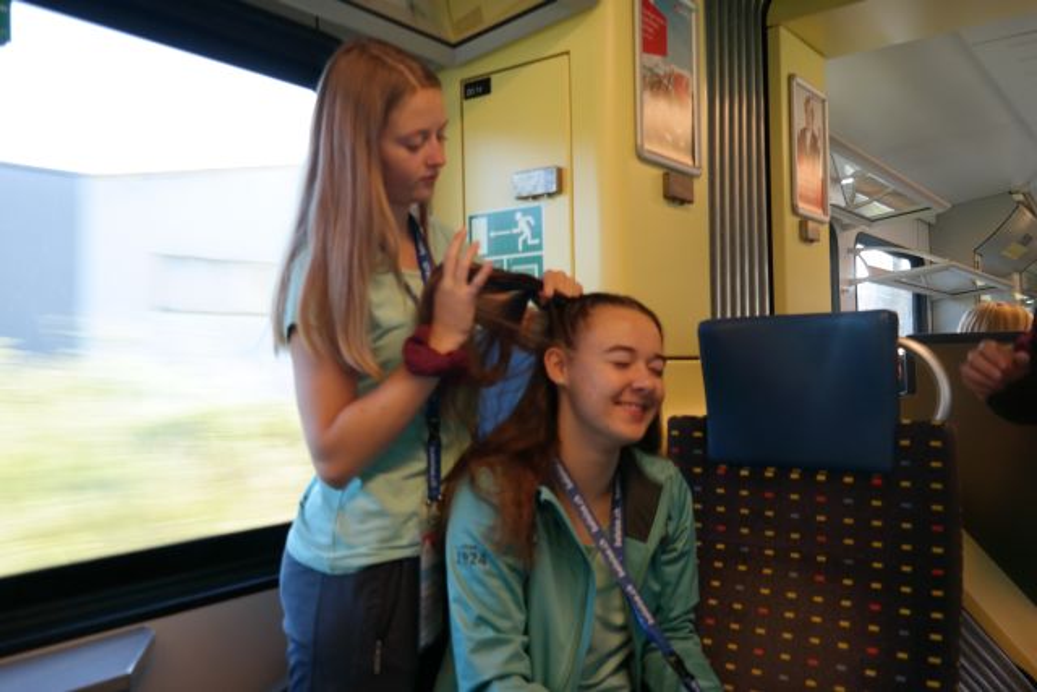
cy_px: 346
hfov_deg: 63.6
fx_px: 835
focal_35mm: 29
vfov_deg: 45.0
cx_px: 518
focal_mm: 19
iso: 200
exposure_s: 1/40
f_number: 3.5
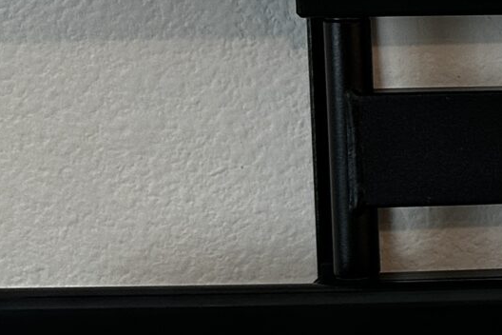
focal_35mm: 121
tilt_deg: -8.9
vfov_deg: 11.3
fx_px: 1687
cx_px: 971
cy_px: 66
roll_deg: +0.0
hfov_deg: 14.4
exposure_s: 1/60
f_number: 1.78
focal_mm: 6.86
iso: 200
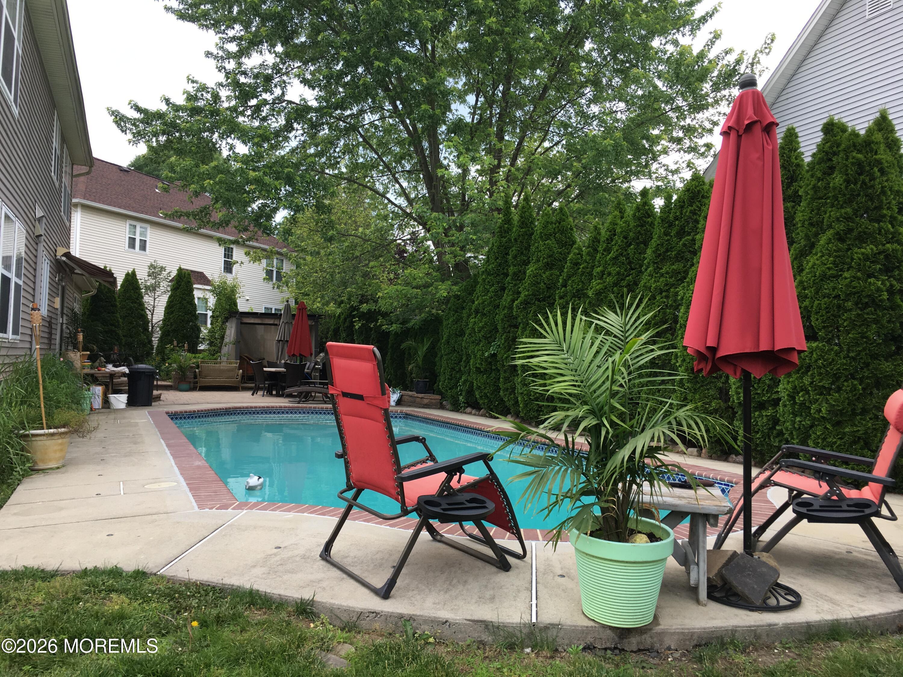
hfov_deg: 61.7
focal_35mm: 29
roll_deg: -0.7
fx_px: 756
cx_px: 452
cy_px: 338
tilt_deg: +1.6
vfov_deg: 48.2
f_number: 2.2
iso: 25
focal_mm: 4.15
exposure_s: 1/120
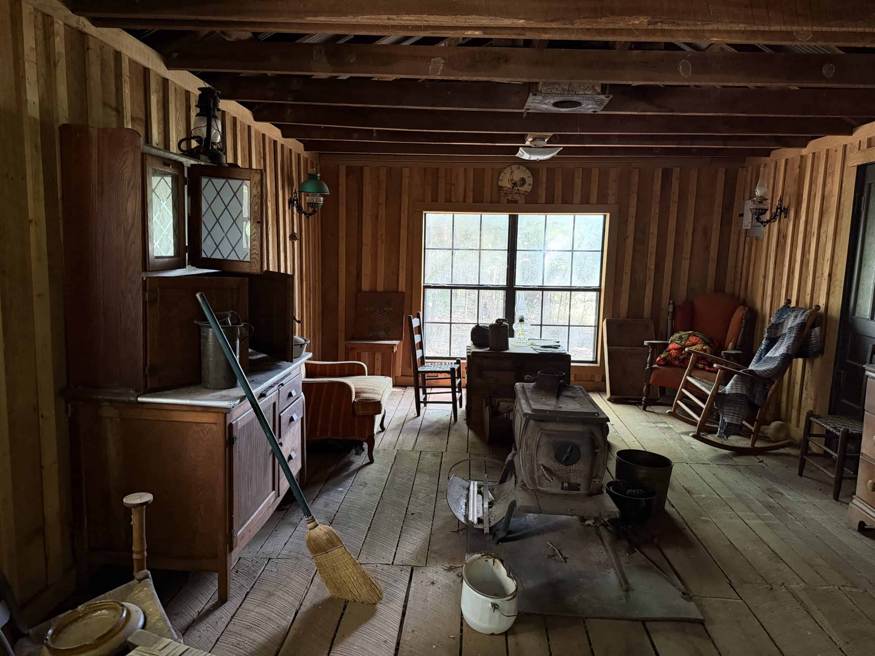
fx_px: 607
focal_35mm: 24
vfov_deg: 56.8
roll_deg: -0.1
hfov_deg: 71.6
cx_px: 438
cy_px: 328
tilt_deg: -7.0
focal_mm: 6.76
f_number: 1.78
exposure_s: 1/45
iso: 800
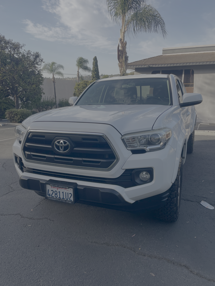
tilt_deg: -15.2
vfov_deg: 67.3
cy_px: 143
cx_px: 108
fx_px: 215
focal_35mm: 26
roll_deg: +1.4
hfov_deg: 53.1
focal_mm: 4.2
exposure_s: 1/1261
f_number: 1.6
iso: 32
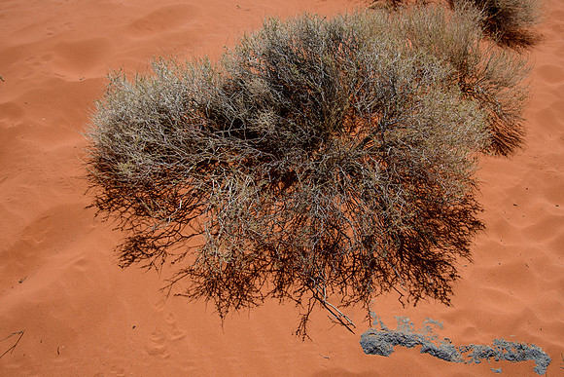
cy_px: 187
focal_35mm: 35
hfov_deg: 54.9
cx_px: 294
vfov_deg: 38.2
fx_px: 543
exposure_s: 1/1000
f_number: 5.6
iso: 400
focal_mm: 20
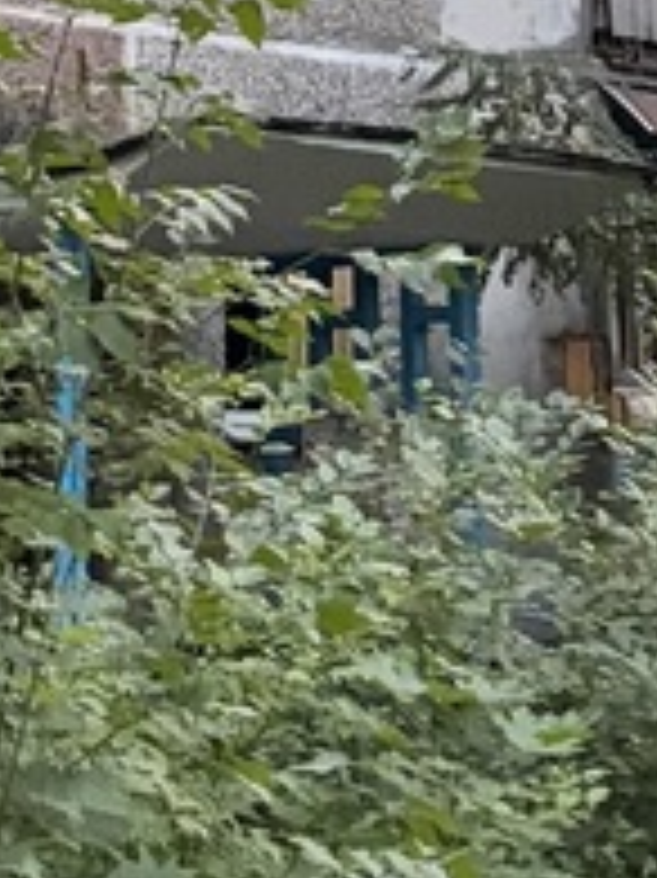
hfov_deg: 9.3
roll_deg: +1.8
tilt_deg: +16.7
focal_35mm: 160
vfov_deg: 11.5
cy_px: -689
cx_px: 351
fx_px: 4053
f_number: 1.6
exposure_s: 1/40
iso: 640
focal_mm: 5.96
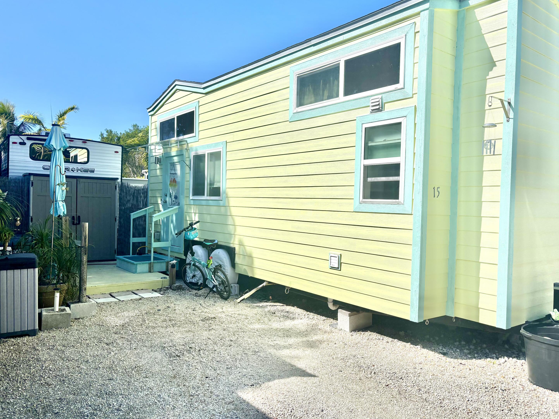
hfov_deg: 65.3
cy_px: 205
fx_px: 436
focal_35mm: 27
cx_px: 287
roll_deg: -1.6
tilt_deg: -2.1
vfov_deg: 51.4
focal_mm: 5.96
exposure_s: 1/8333
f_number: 1.6
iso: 50
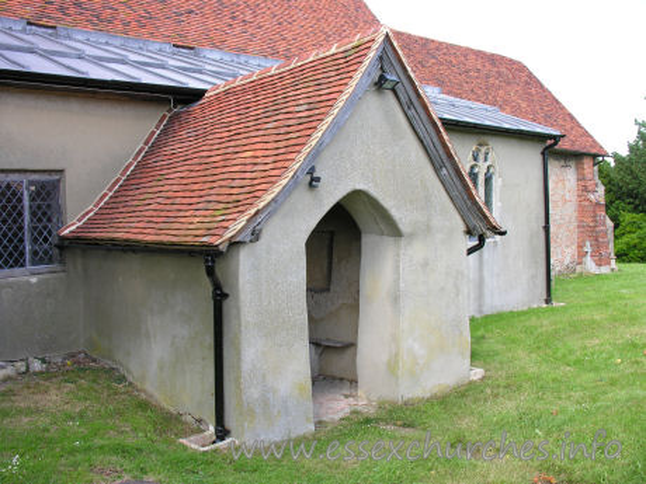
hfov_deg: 52.6
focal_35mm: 35
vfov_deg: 40.7
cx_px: 323
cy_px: 242
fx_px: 653
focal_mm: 8.9
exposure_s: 1/82.8
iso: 50
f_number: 4
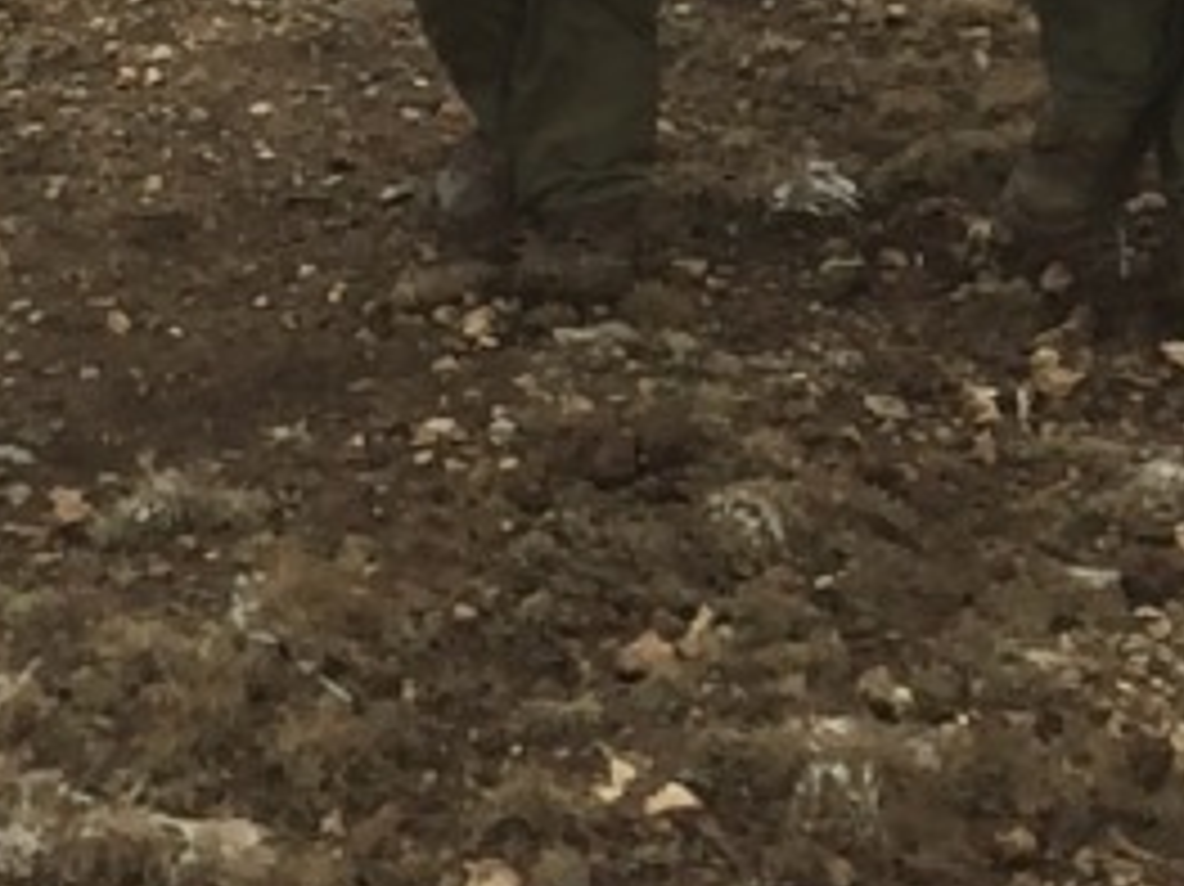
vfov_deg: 12.0
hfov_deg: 17.4
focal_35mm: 113
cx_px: 707
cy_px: -706
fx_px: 3863
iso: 32
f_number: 2.2
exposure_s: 1/238
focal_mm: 4.15
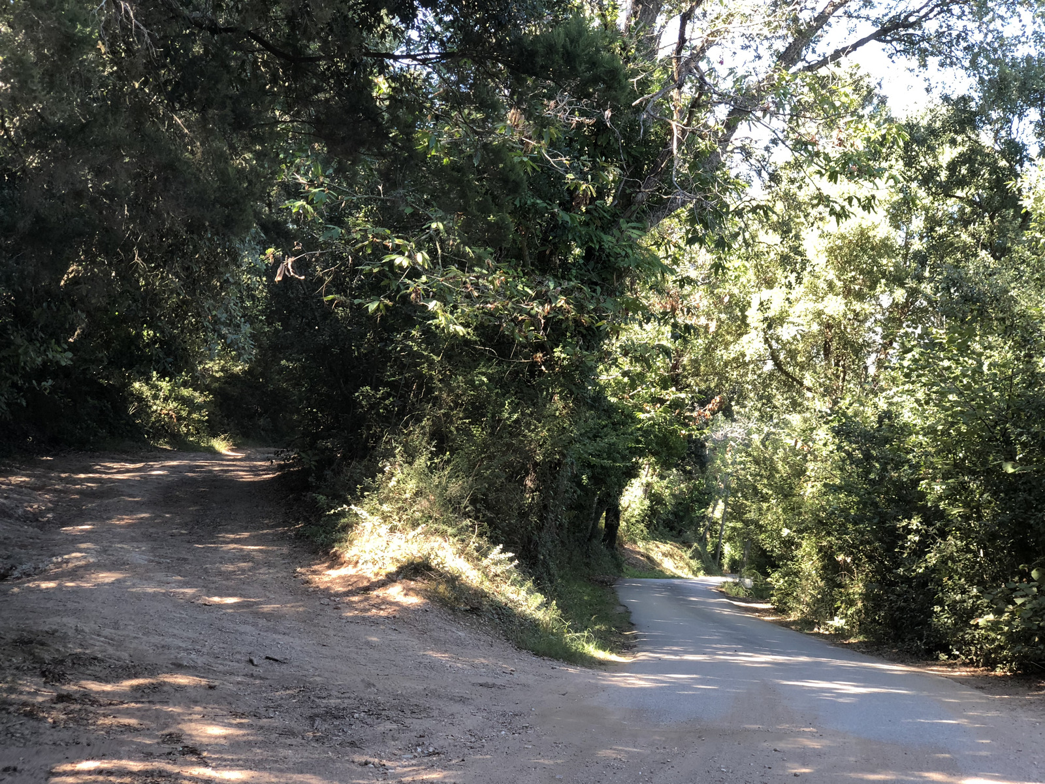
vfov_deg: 28.0
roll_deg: -3.7
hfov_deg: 36.8
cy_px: 392
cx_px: 522
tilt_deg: +5.6
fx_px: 1570
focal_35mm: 52
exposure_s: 1/60
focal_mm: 6
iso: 32
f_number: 2.4
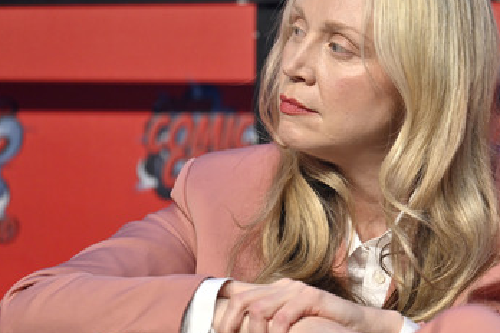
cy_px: 131
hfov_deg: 4.0
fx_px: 7194
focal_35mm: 518
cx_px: 314
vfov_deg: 2.7
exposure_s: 1/400
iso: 2000
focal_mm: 400
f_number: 4.5
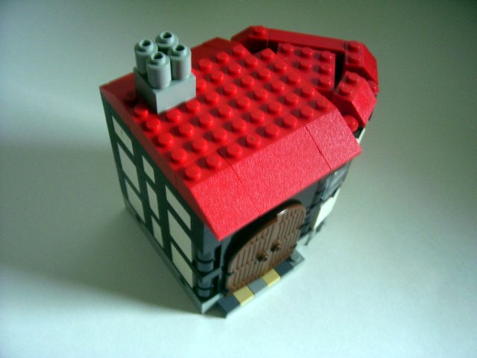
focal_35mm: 34
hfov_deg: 54.0
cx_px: 238
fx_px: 469
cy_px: 179
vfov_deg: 41.8
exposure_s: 1/8
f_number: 2.7
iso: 160
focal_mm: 5.6
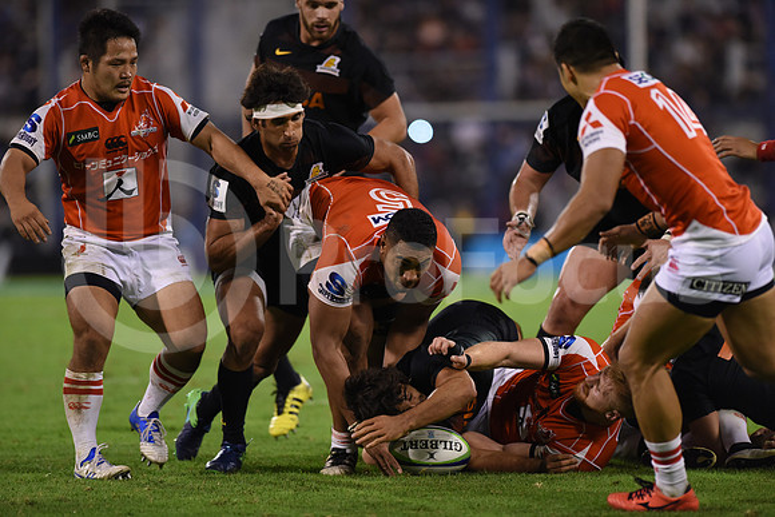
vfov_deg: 4.6
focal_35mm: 300
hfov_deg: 6.9
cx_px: 388
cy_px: 258
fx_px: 6460
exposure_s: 1/800
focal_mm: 300
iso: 2000
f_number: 2.8
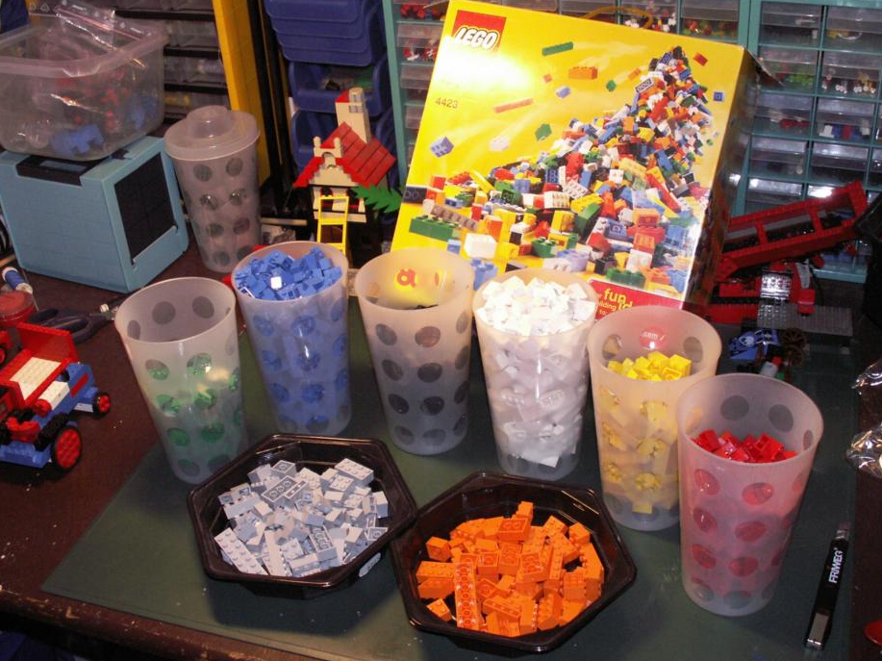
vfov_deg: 33.6
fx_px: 1095
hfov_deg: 43.9
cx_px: 458
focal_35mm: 43
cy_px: 311
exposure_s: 1/50
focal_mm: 5.86
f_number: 2.8
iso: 160
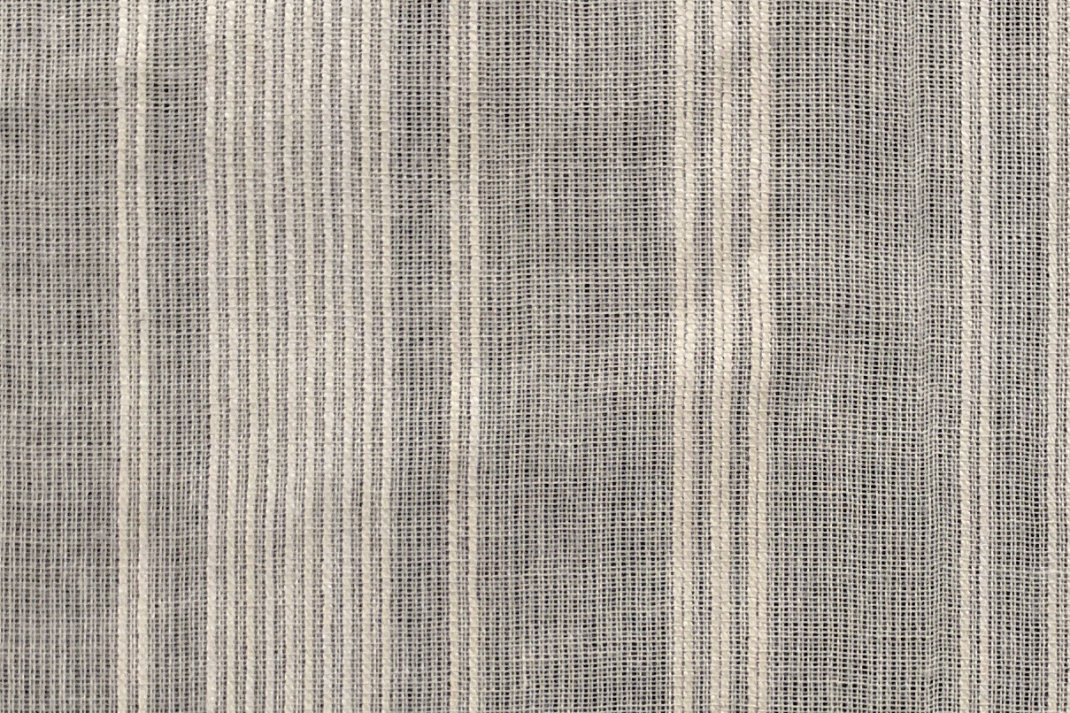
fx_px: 2170
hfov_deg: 27.6
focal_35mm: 73
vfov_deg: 18.2
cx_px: 691
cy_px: 723
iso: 100
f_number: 2
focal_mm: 2.78
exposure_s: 1/100
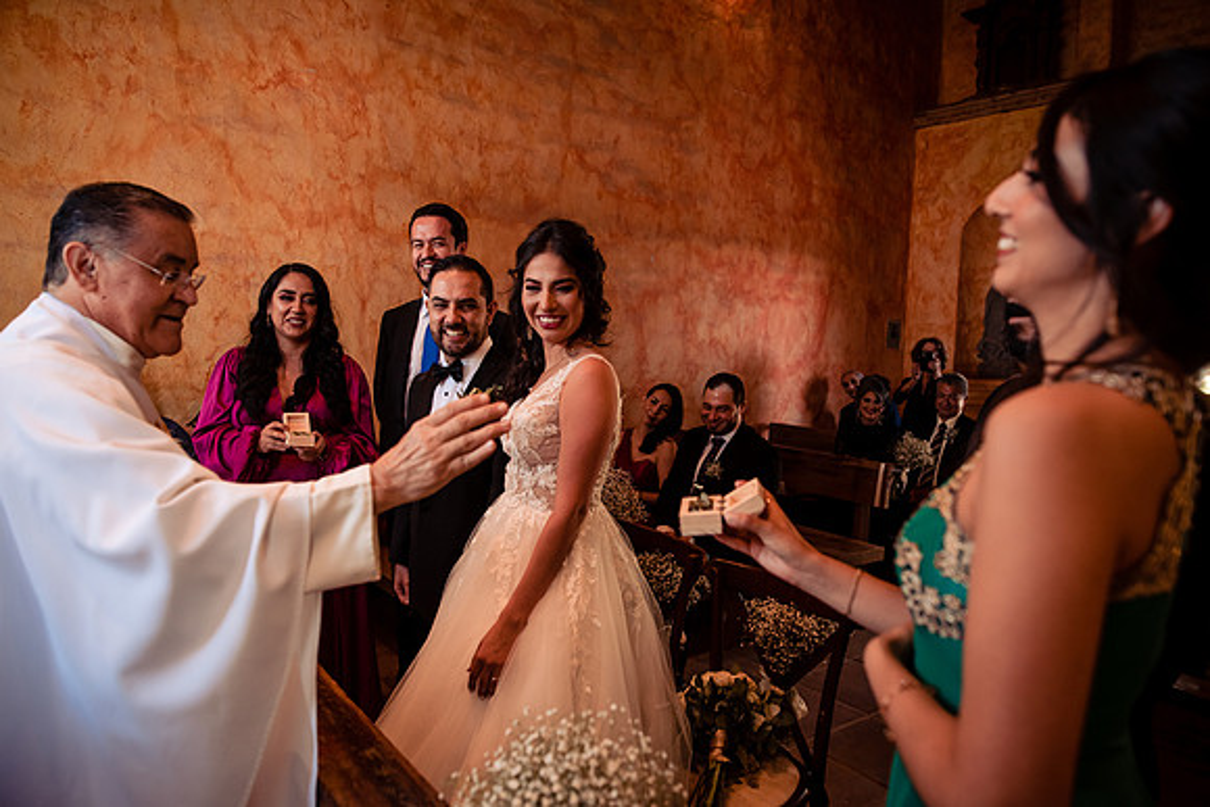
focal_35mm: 24
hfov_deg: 73.7
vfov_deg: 53.2
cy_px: 404
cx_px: 605
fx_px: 807
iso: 1250
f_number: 2.8
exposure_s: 1/200
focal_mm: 24
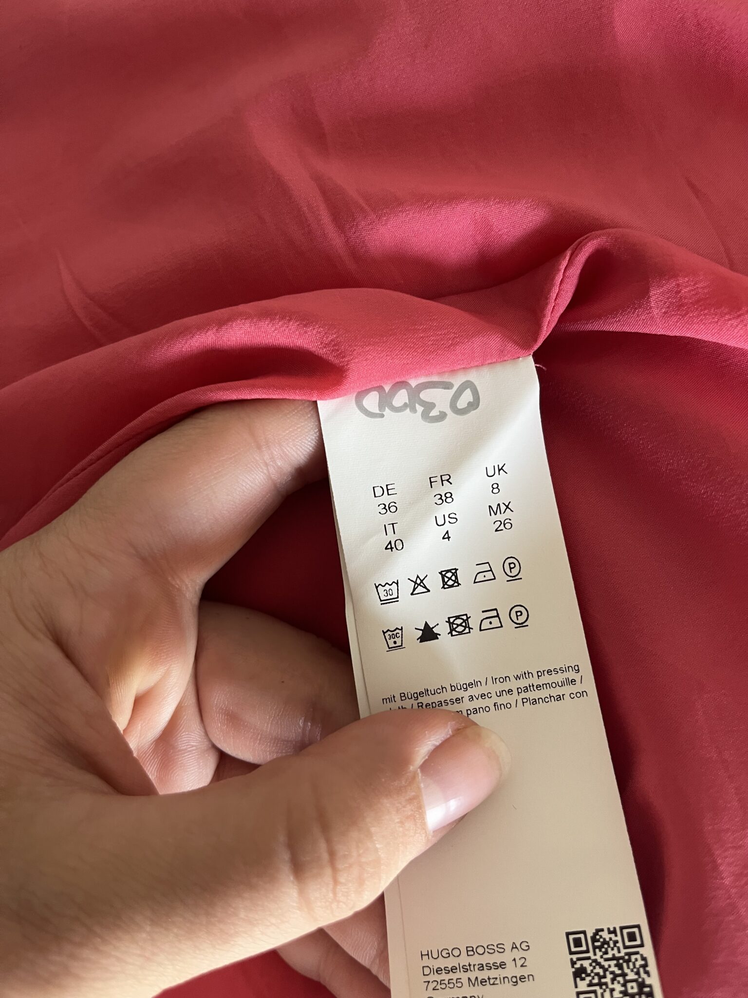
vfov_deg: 67.3
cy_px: 499
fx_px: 749
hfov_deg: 53.1
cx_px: 374
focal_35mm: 26
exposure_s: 1/60
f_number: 1.6
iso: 200
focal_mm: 5.1
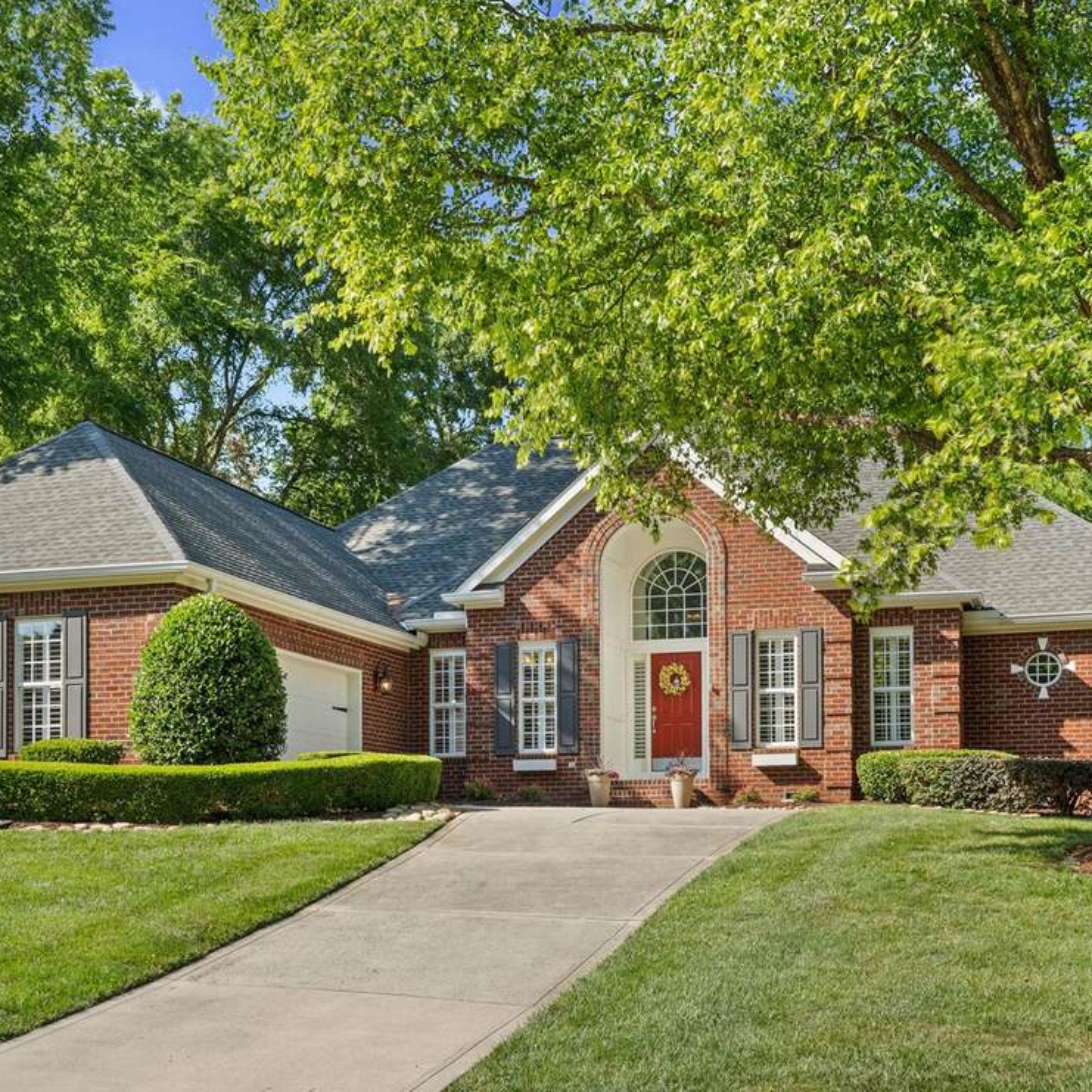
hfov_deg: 36.0
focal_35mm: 47
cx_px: 486
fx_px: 1677
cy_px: 590
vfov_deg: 36.0
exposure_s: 1/40
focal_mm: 32
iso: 100
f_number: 7.1
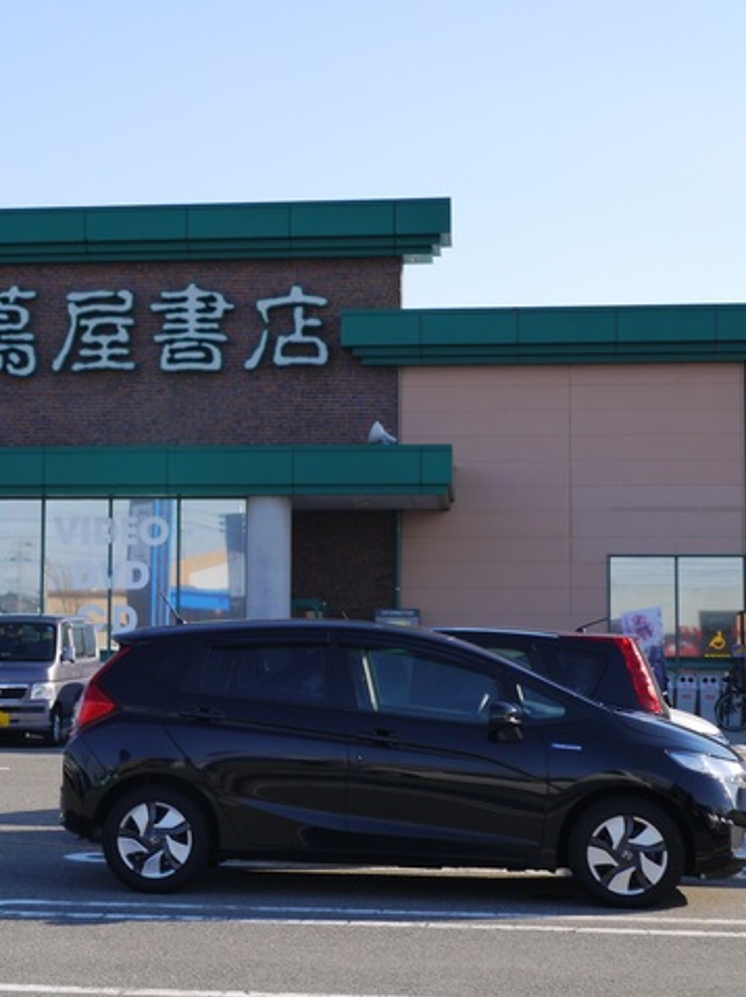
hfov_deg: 19.4
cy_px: 498
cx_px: 152
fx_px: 2157
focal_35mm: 75
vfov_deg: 26.0
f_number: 8
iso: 160
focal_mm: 28
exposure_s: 1/250
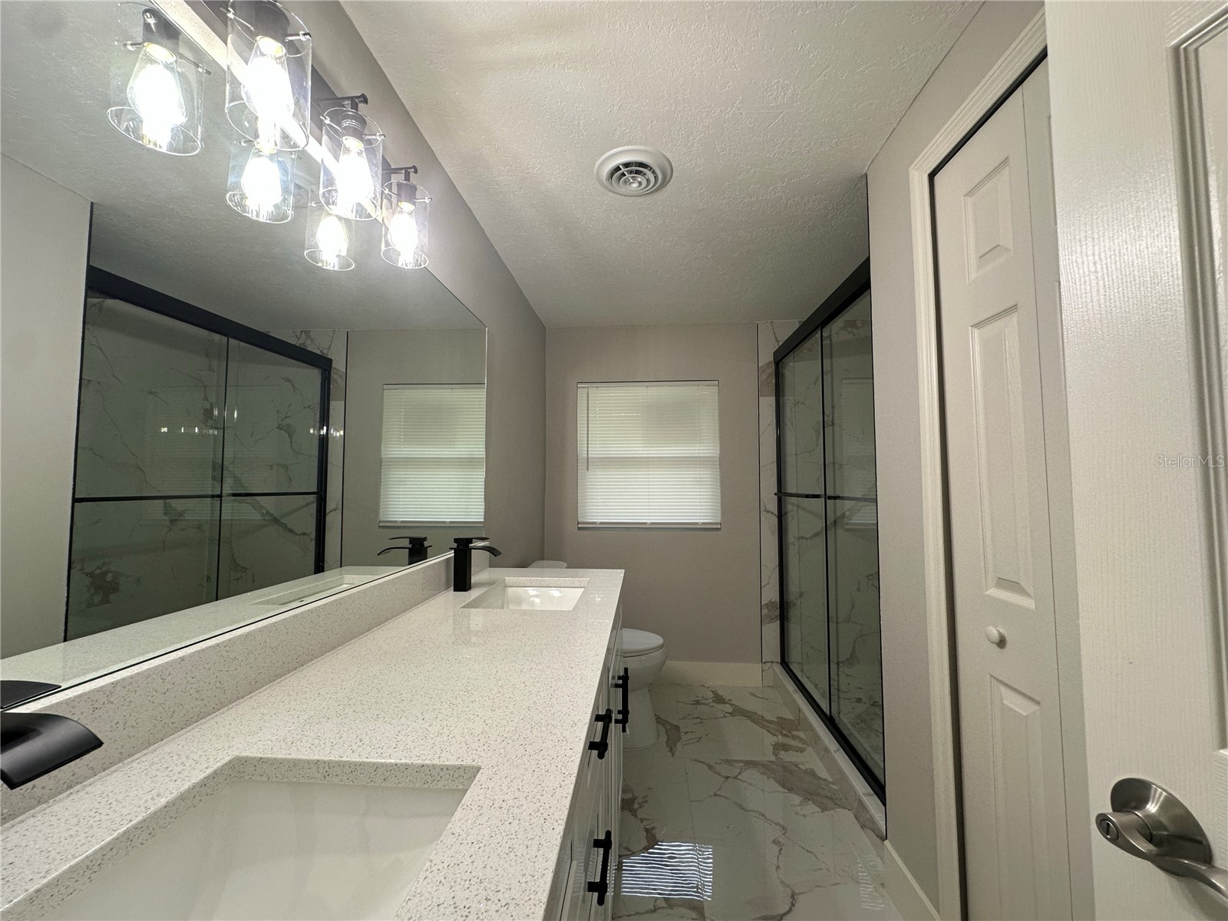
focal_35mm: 14
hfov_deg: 102.1
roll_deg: +0.1
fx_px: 497
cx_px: 614
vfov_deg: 85.7
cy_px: 460
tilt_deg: +3.7
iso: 125
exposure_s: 1/120
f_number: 2.2
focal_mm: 2.22
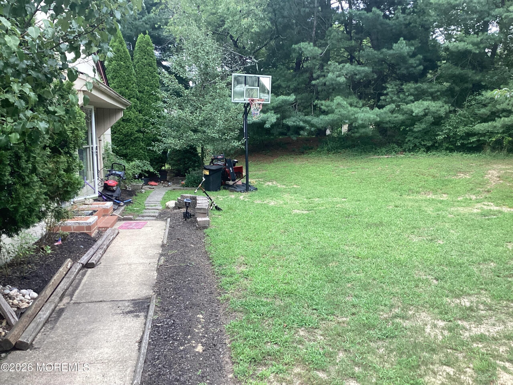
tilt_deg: -6.3
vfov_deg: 45.4
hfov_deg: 58.4
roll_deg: +0.7
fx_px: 459
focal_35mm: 31
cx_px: 256
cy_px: 192
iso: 50
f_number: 2.4
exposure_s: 1/120
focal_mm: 3.3
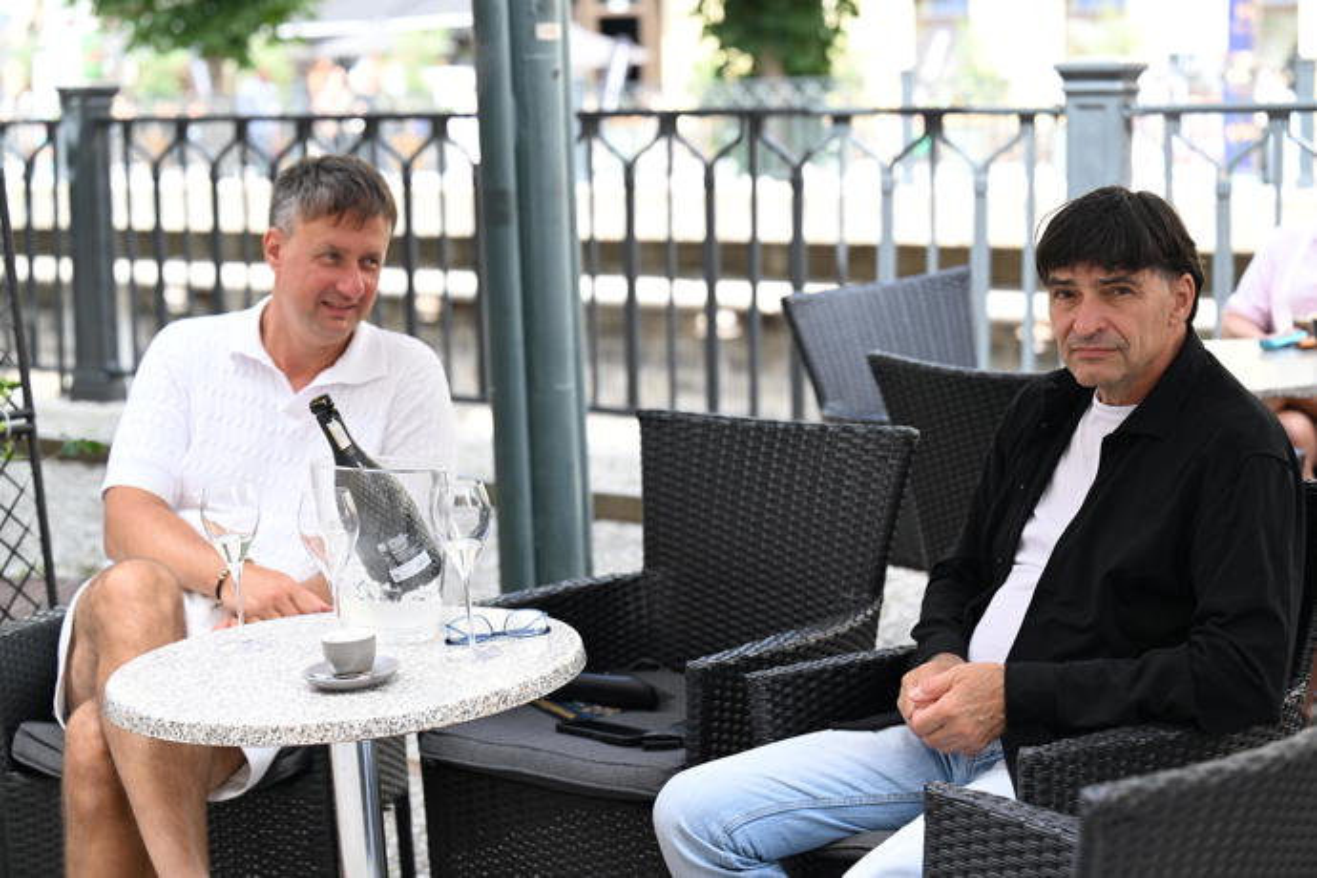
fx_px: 2597
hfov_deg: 28.5
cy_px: 439
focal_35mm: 71
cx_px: 658
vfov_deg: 19.2
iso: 640
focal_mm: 71
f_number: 3.5
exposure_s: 1/1000
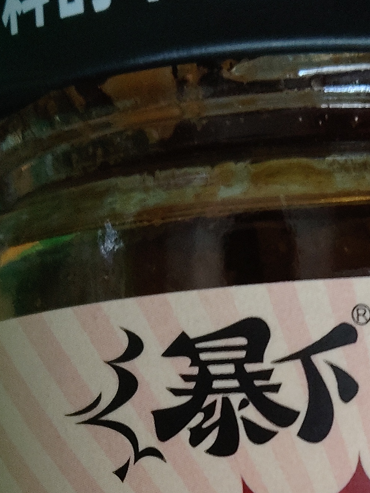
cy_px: 615
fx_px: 1183
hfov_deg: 17.3
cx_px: 392
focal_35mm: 83
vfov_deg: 21.6
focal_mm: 4.05
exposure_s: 1/25
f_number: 1.8
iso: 2847
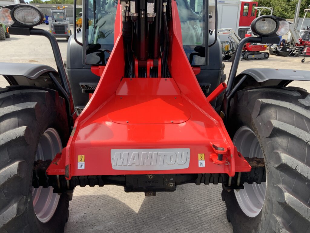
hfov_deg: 61.7
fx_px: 260
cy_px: 116
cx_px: 155
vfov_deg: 48.2
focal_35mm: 29
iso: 16
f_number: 1.8
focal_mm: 3
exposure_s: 1/439
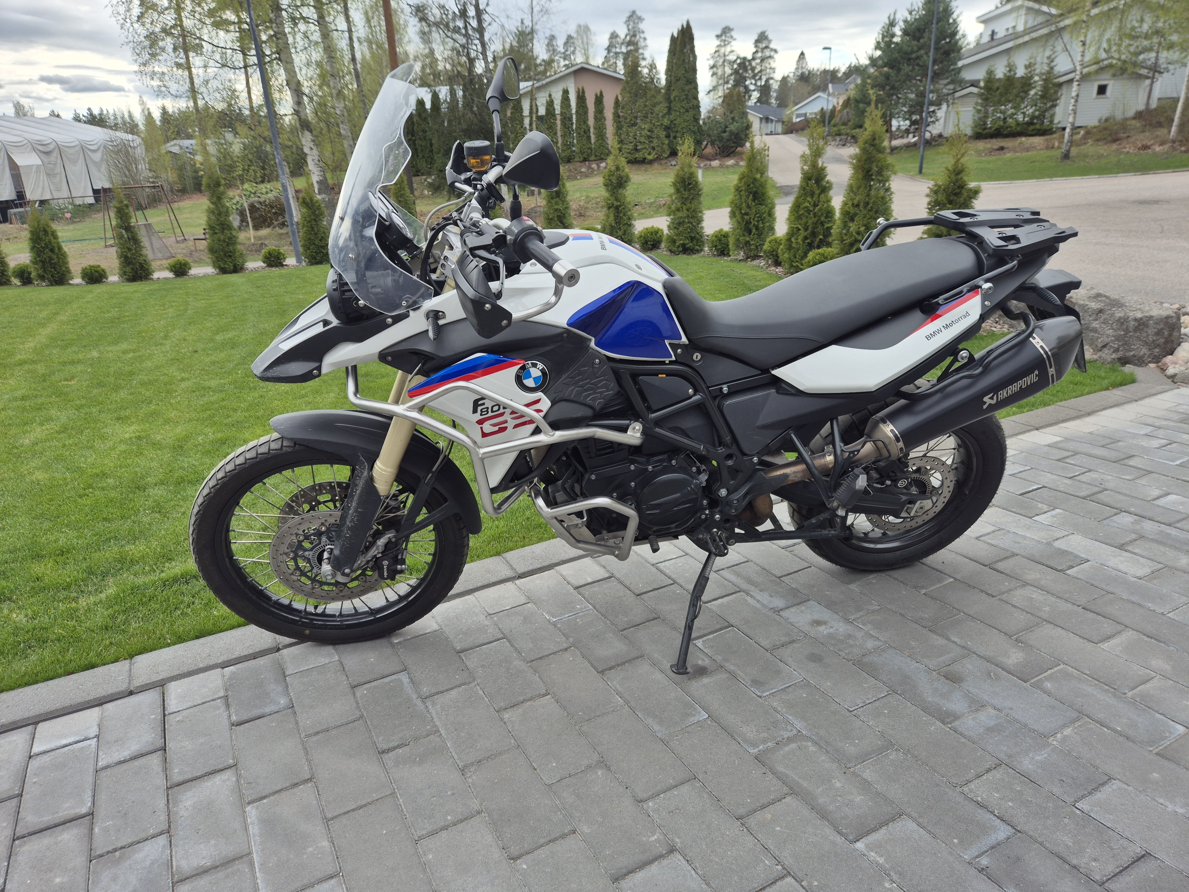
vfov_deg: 58.9
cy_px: 446
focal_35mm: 23
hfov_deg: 73.9
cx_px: 594
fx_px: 790
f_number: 1.8
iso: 25
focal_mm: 5.4
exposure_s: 1/698
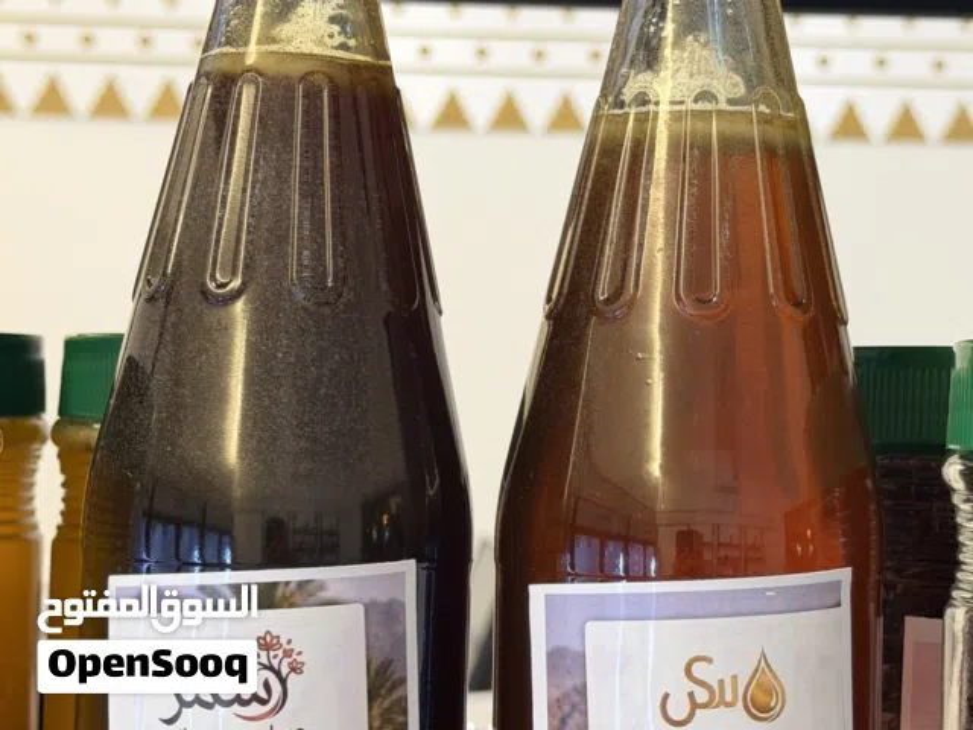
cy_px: 365
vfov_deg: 38.7
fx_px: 1040
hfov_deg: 50.1
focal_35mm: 37
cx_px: 486
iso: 160
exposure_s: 1/50
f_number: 1.78
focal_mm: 6.76
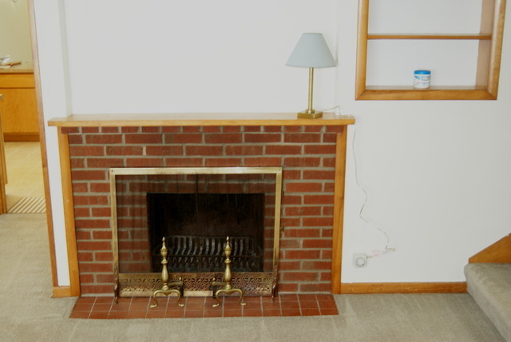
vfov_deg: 29.9
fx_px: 639
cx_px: 256
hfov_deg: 43.6
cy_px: 171
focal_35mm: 45
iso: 400
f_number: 4.5
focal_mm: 30
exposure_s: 1/10
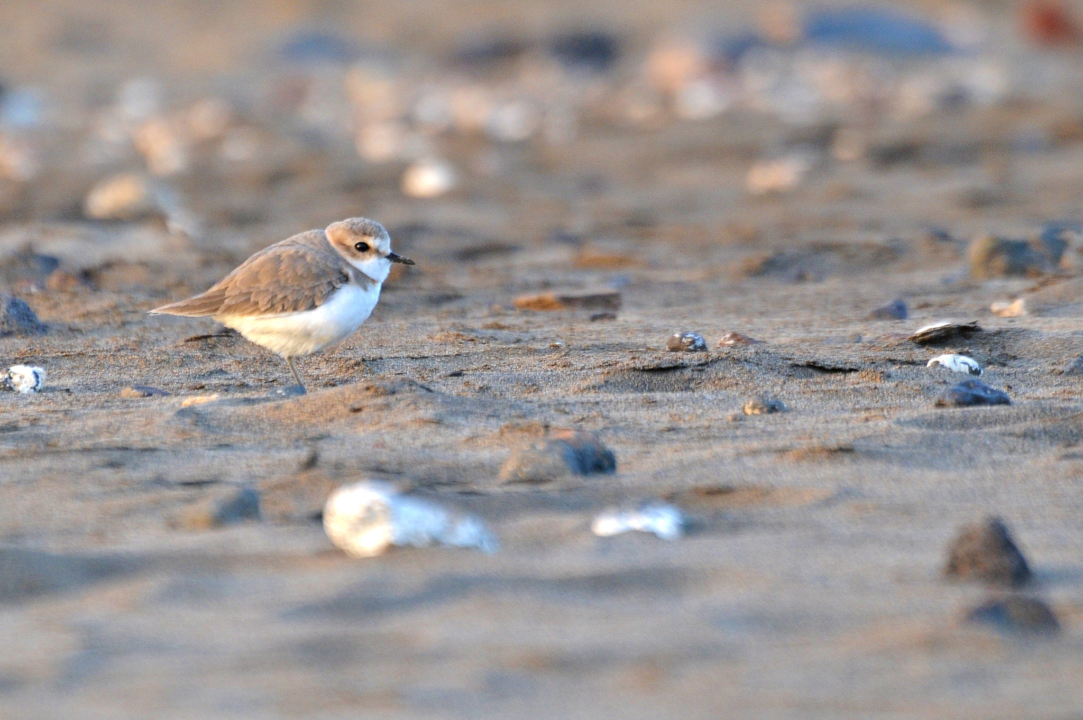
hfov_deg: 4.6
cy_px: 360
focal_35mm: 450
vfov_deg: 3.1
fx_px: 13526
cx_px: 542
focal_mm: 300
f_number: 5.6
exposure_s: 1/160
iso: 640
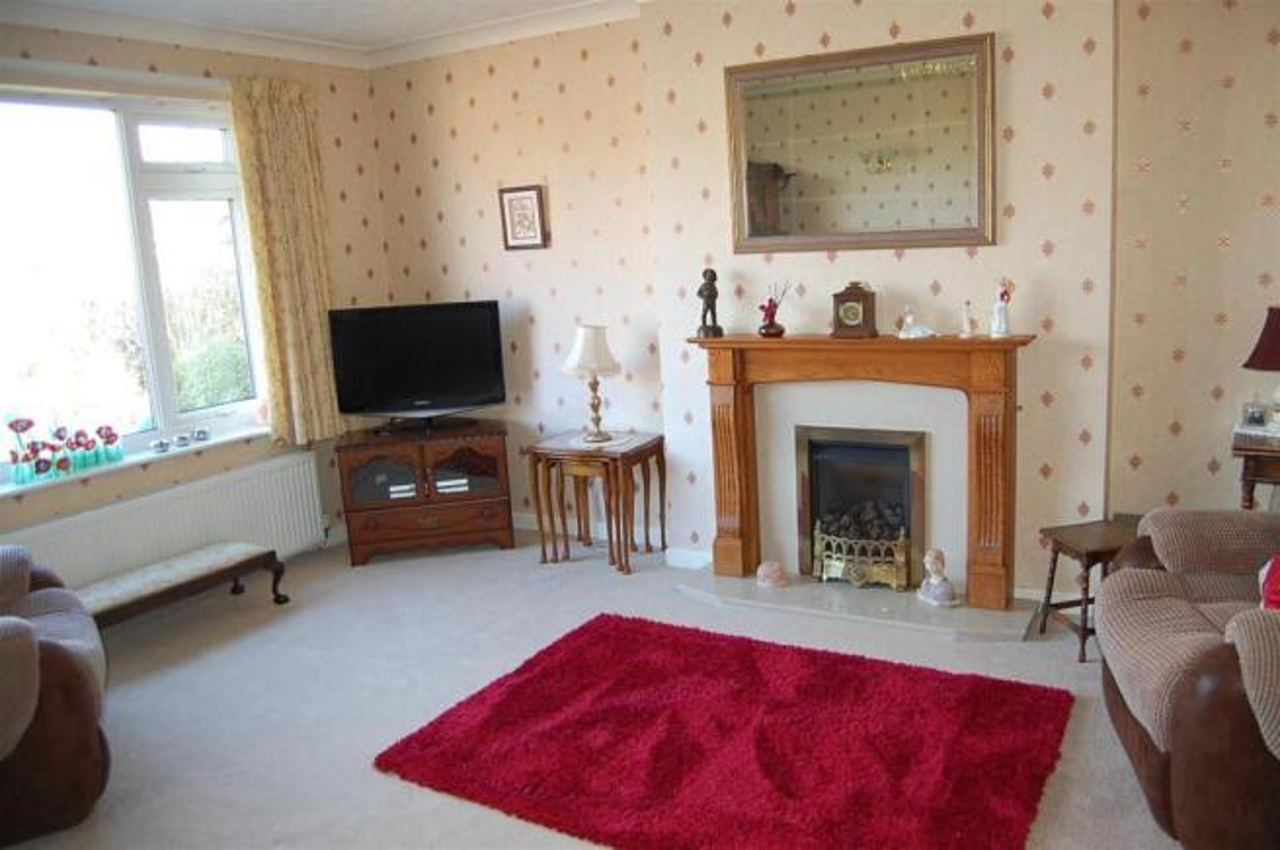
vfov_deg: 47.8
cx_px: 640
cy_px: 425
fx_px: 959
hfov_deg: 67.4
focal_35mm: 27
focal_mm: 18
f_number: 3.5
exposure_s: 1/60
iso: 400
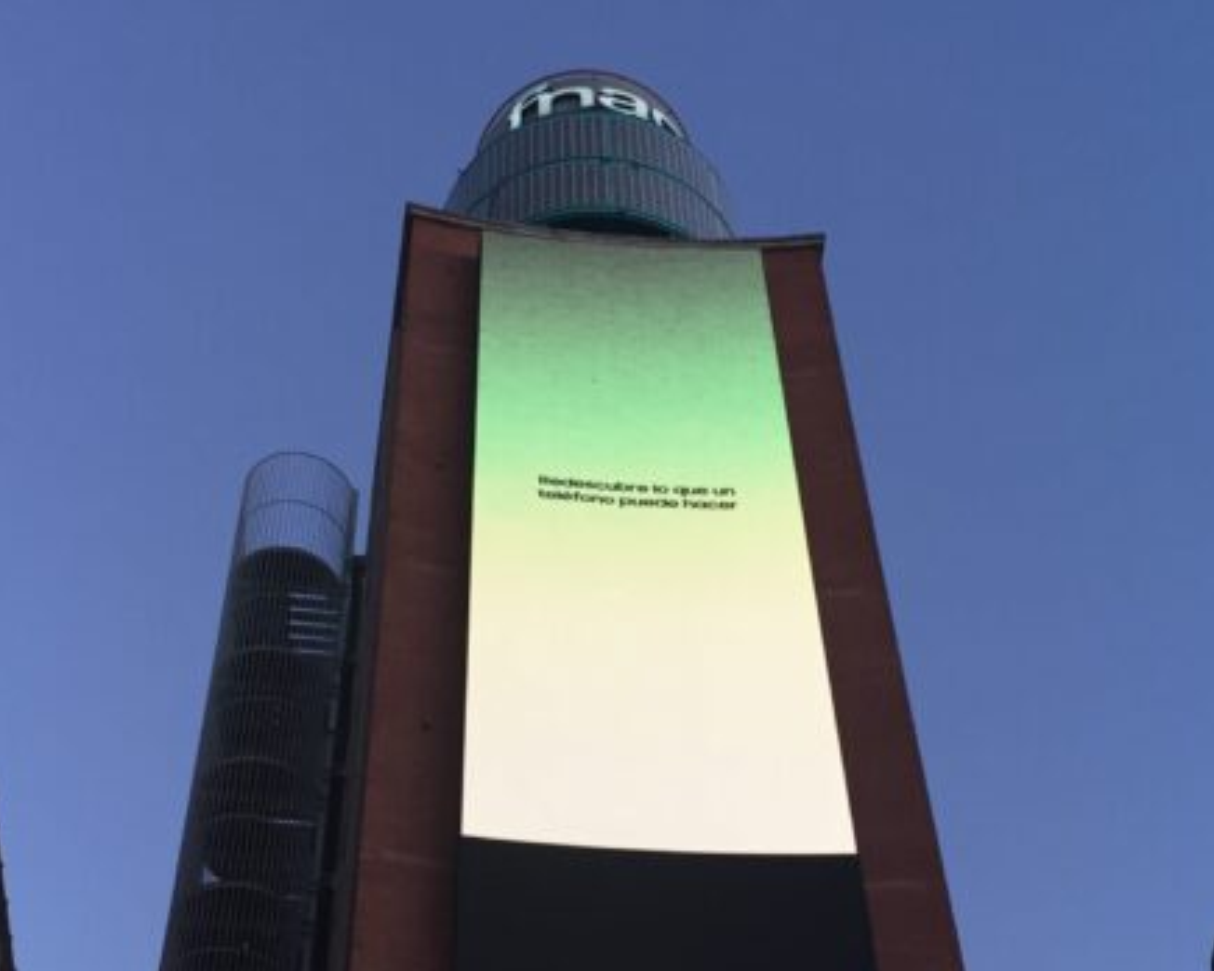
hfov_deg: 36.0
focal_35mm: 52
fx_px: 1868
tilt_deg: +43.5
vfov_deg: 28.2
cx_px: 558
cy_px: 845
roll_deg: +0.1
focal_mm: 4.15
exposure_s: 1/33
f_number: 2.2
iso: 40
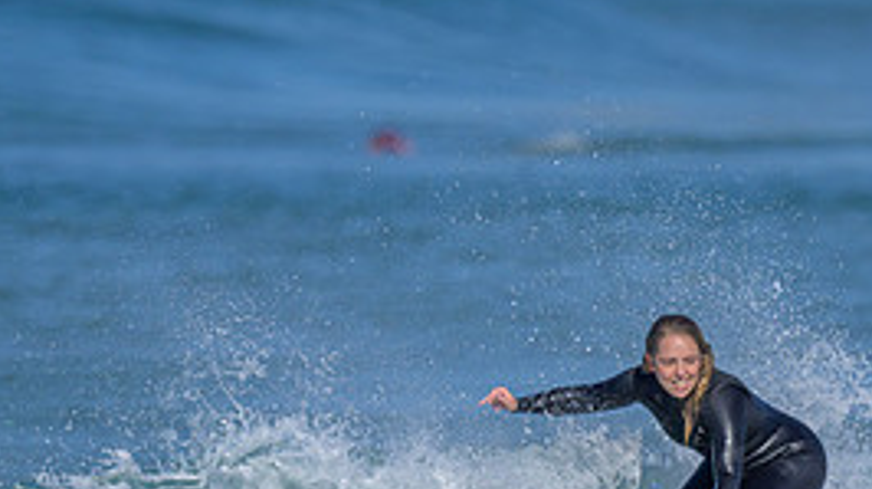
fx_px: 57770
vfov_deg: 0.5
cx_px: 727
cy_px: 330
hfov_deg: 0.9
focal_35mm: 2501
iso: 200
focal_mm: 800
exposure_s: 1/2000
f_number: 6.3
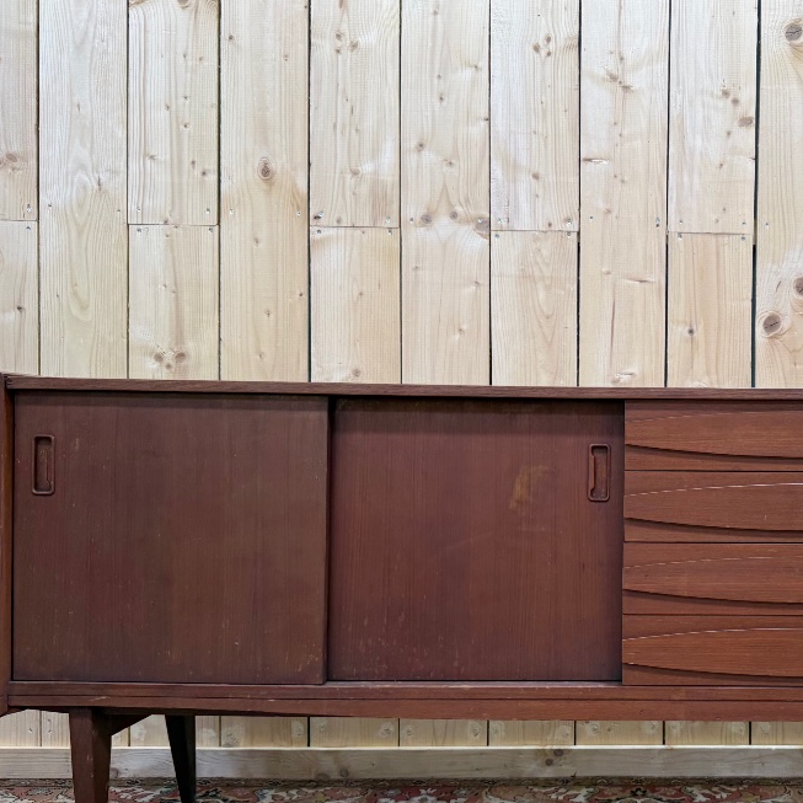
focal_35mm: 39
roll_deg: -0.6
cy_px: 470
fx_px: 1024
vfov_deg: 42.7
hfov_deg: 40.7
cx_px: 665
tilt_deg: -1.1
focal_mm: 6.76
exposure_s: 1/100
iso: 200
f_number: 1.78
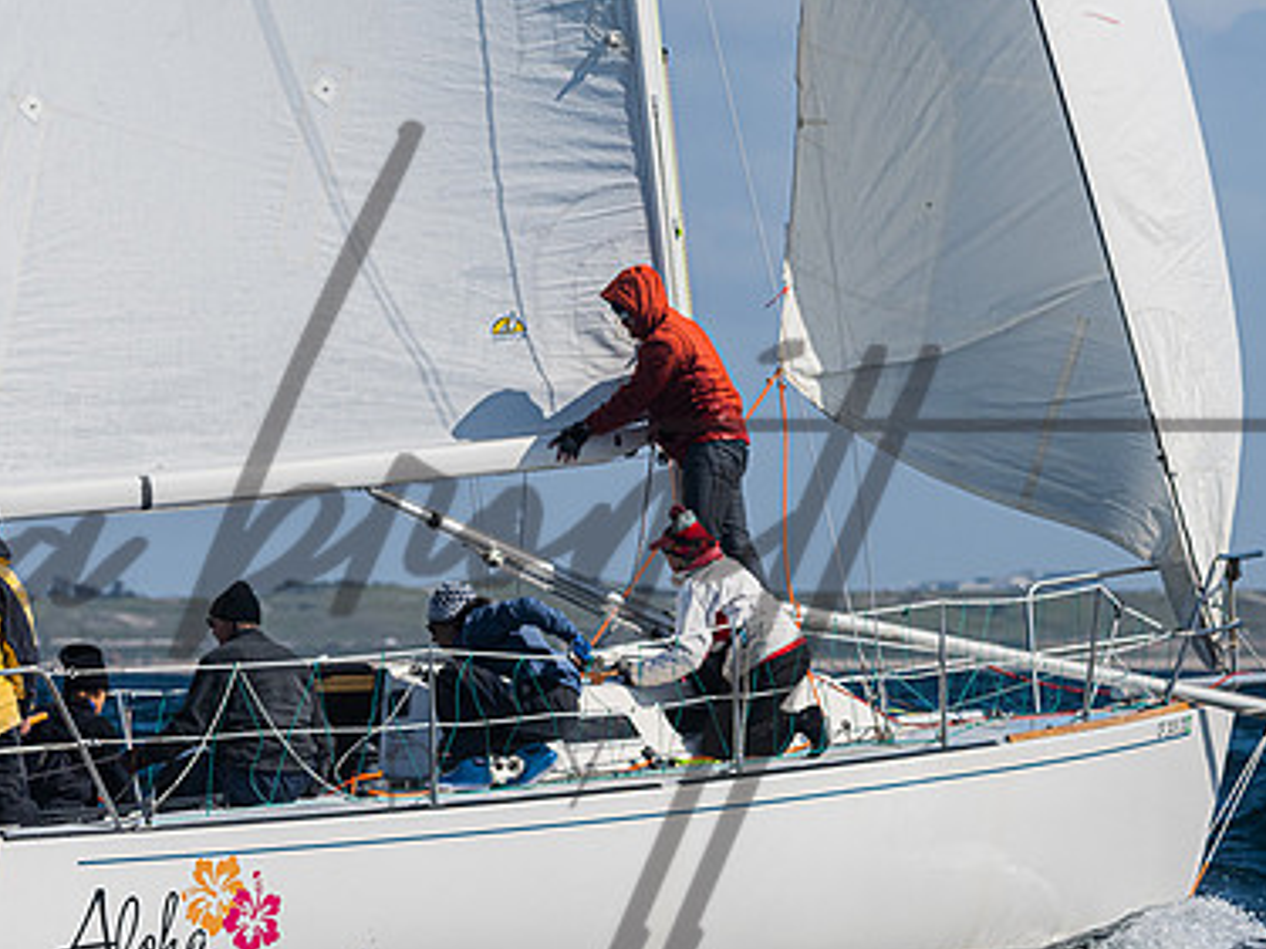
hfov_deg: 5.9
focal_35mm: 337
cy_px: 370
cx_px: 692
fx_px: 12321
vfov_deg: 4.4
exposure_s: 1/6400
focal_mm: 180
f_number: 6.3
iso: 400
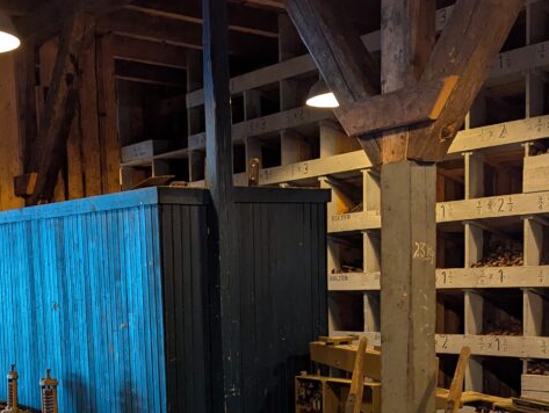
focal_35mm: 52
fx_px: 826
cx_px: 147
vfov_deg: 27.2
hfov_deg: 36.1
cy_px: 361
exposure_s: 1/52
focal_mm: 6.81
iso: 423
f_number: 1.85
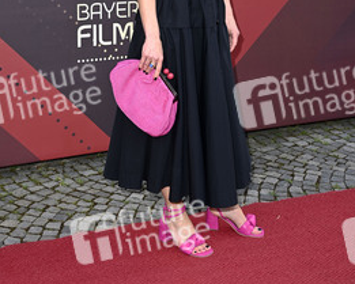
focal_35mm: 69
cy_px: 29
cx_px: 180
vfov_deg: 21.7
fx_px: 725
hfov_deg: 27.5
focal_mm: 48
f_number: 5.6
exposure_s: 1/250
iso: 640
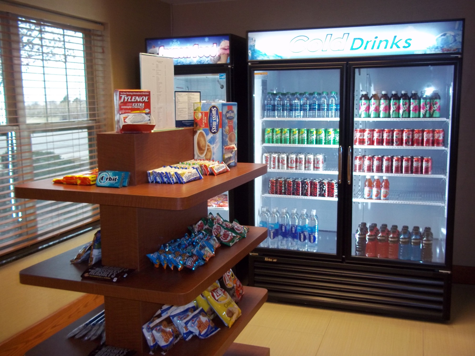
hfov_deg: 51.4
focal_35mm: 36
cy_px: 178
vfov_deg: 39.7
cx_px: 238
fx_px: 494
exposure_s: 1/40
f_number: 3.1
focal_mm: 6.5
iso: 160
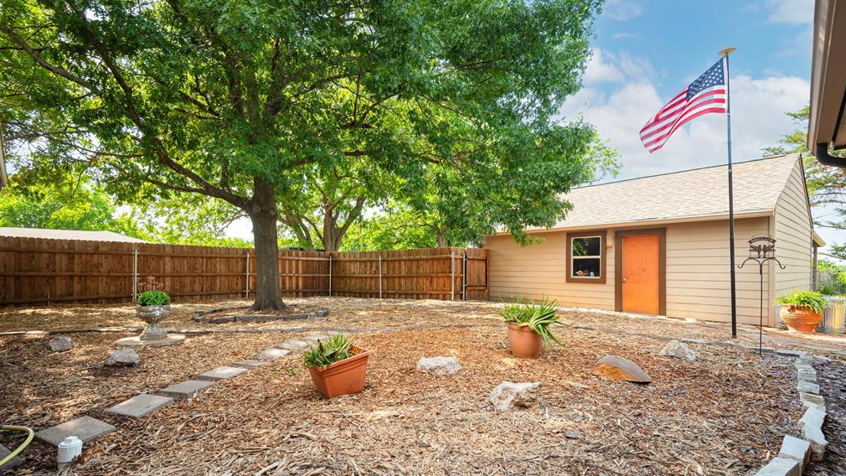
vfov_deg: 63.7
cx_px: 423
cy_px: 268
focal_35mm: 17
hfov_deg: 95.9
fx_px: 381
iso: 100
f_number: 7.1
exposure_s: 1/50
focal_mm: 16
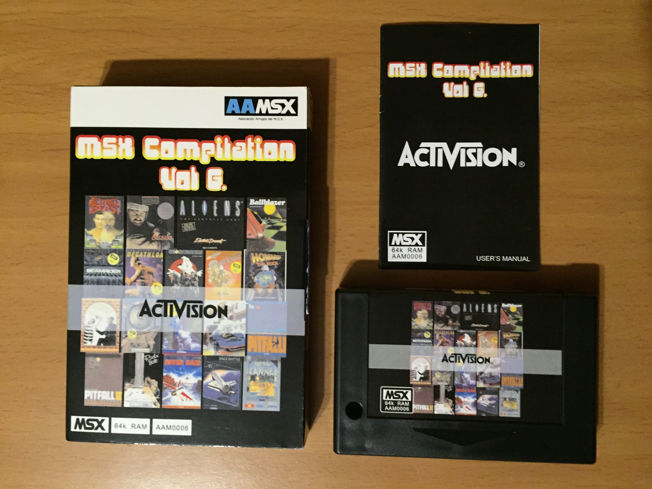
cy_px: 244
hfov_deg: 61.7
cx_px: 326
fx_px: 546
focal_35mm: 29
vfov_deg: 48.2
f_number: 2.2
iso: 320
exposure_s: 1/17
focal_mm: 4.15
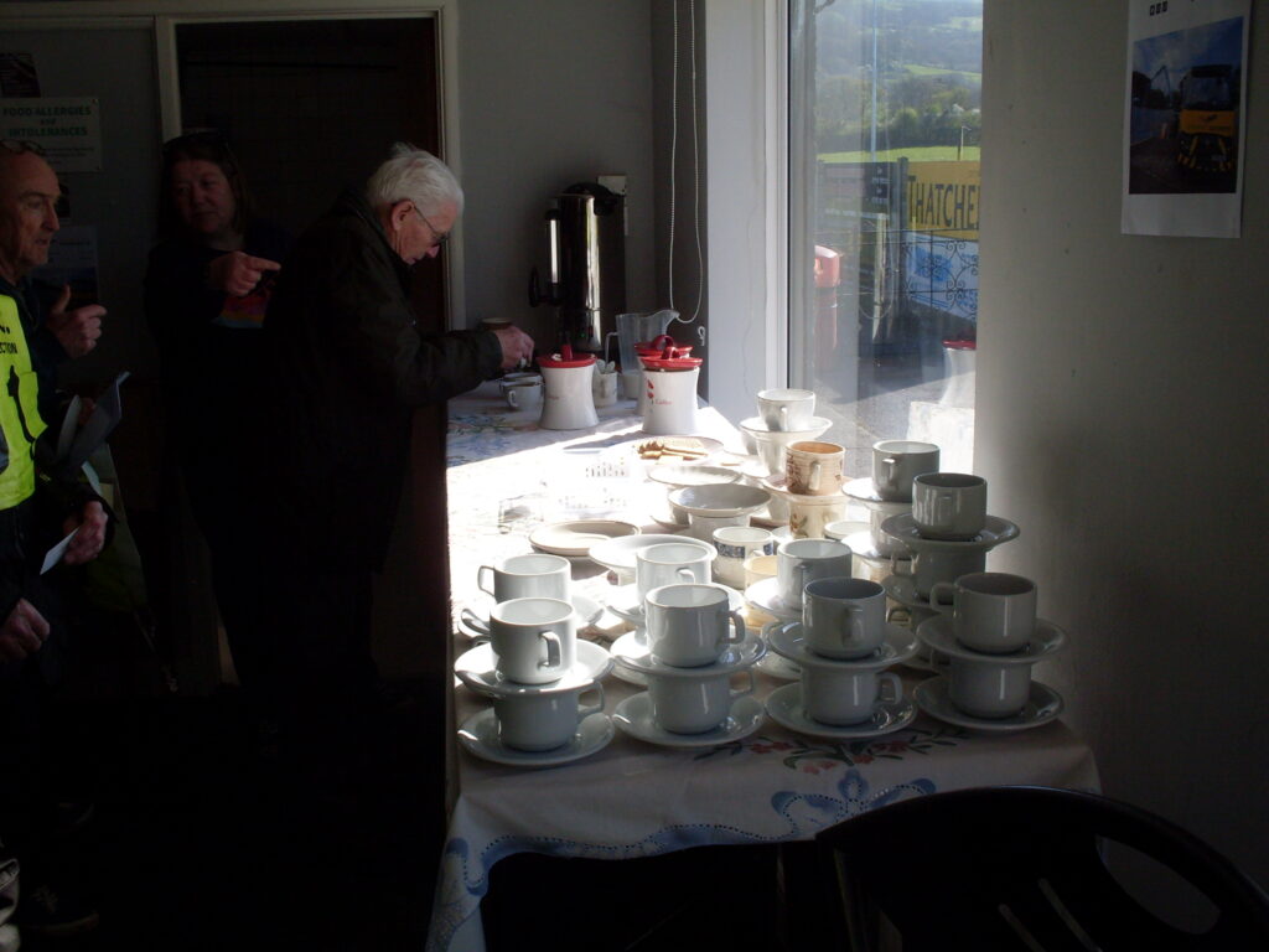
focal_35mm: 38
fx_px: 1393
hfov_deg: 49.0
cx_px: 634
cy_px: 476
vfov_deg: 37.7
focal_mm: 6.3
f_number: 8.4
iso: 80
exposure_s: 1/90
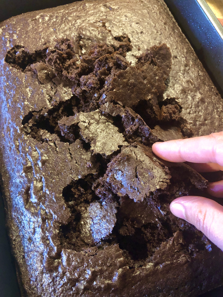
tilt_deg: -67.0
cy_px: 148
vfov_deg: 63.4
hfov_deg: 49.7
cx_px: 112
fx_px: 241
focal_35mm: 28
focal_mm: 3.99
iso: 100
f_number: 1.8
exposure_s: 1/5
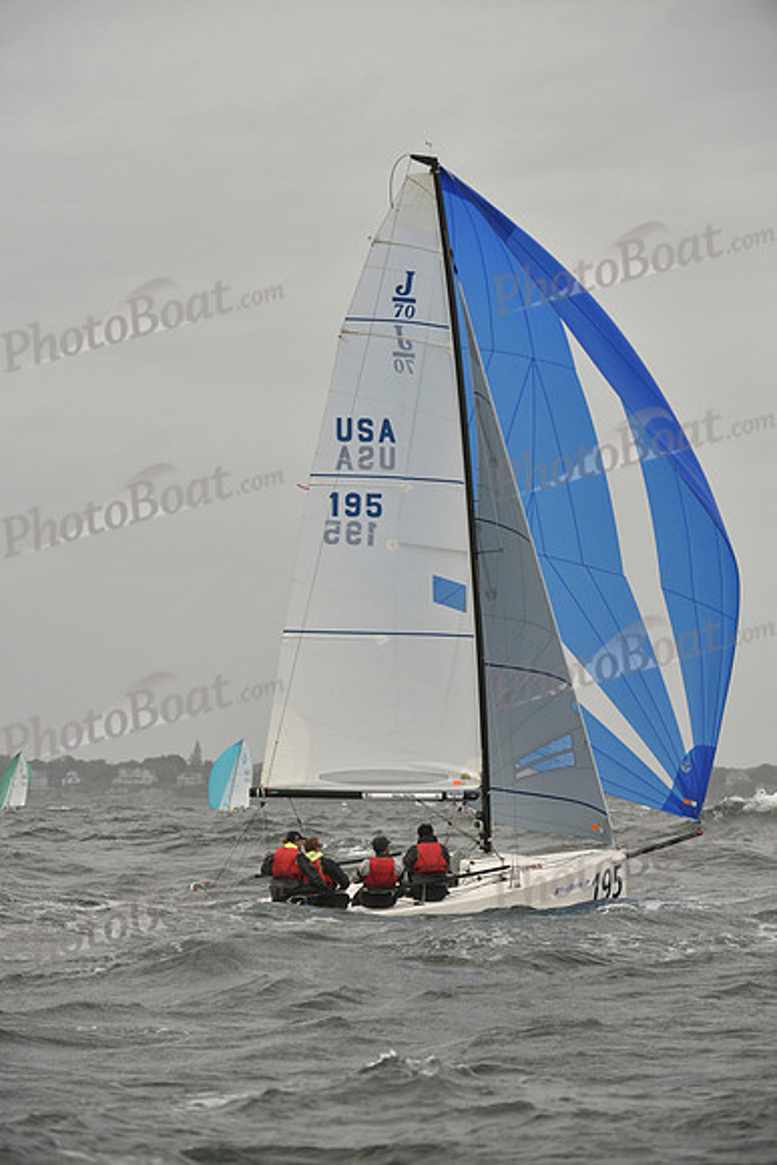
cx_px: 388
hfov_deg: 6.9
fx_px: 6471
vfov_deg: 10.3
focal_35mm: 200
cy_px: 582
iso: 400
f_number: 7.1
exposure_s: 1/1250
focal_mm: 200
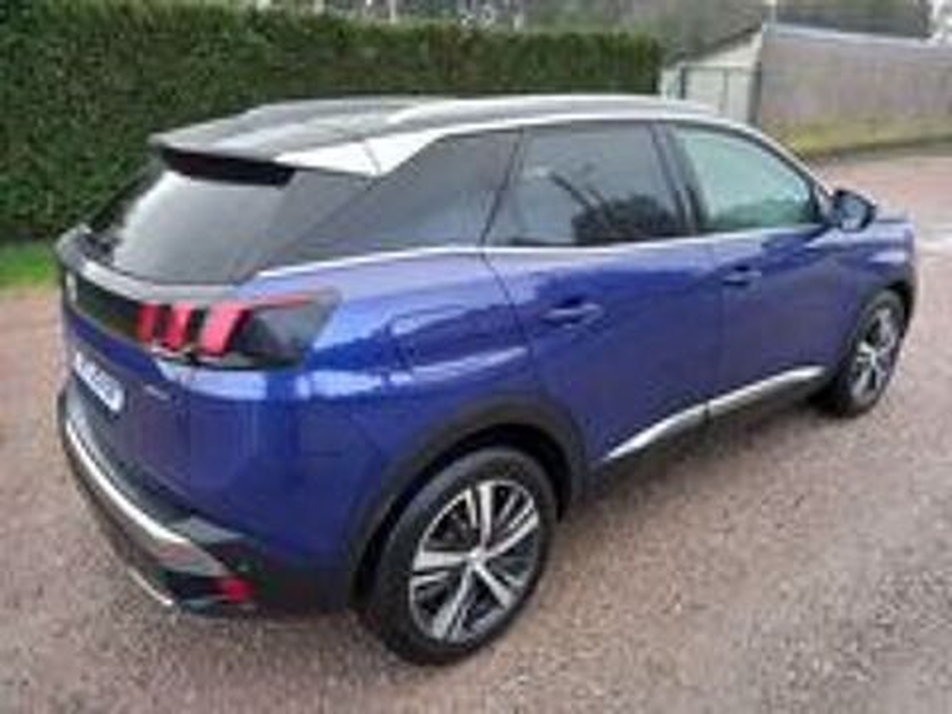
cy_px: 357
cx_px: 476
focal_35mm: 25
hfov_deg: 69.4
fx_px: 688
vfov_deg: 54.9
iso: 200
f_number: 2
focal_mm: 4.6
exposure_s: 1/60
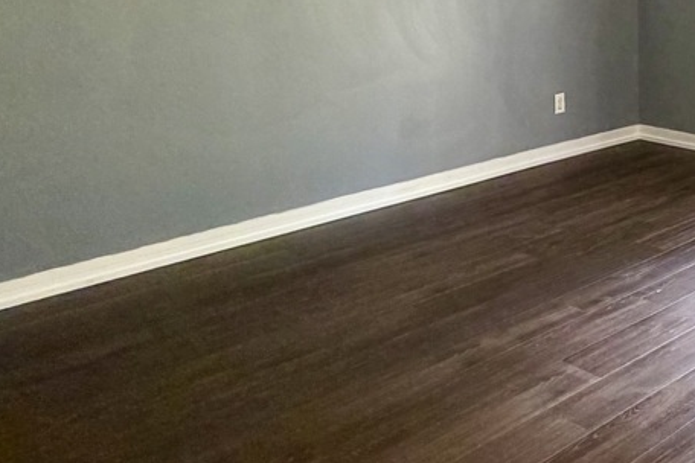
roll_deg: +0.5
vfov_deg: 27.9
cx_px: 771
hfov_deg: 36.1
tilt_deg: -5.6
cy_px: 24
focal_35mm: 46
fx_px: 888
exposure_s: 1/67
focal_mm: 2.22
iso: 320
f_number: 2.2
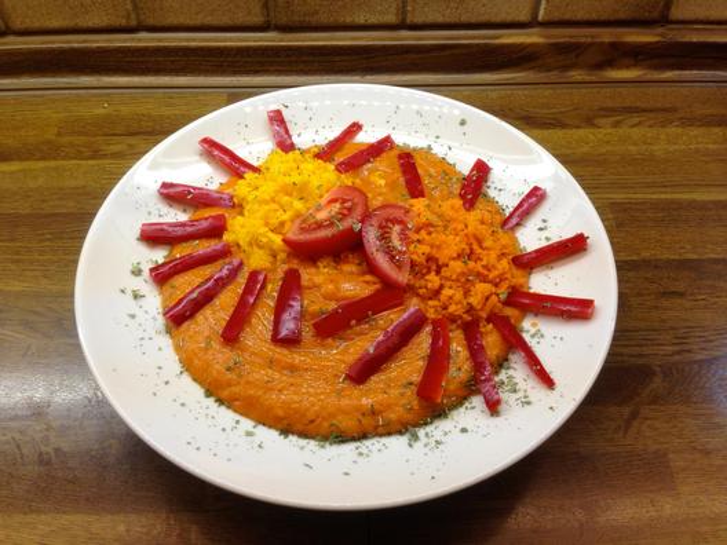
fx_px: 693
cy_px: 272
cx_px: 364
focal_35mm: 33
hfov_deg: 55.4
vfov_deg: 42.9
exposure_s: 1/40
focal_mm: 4.12
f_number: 2.4
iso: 64
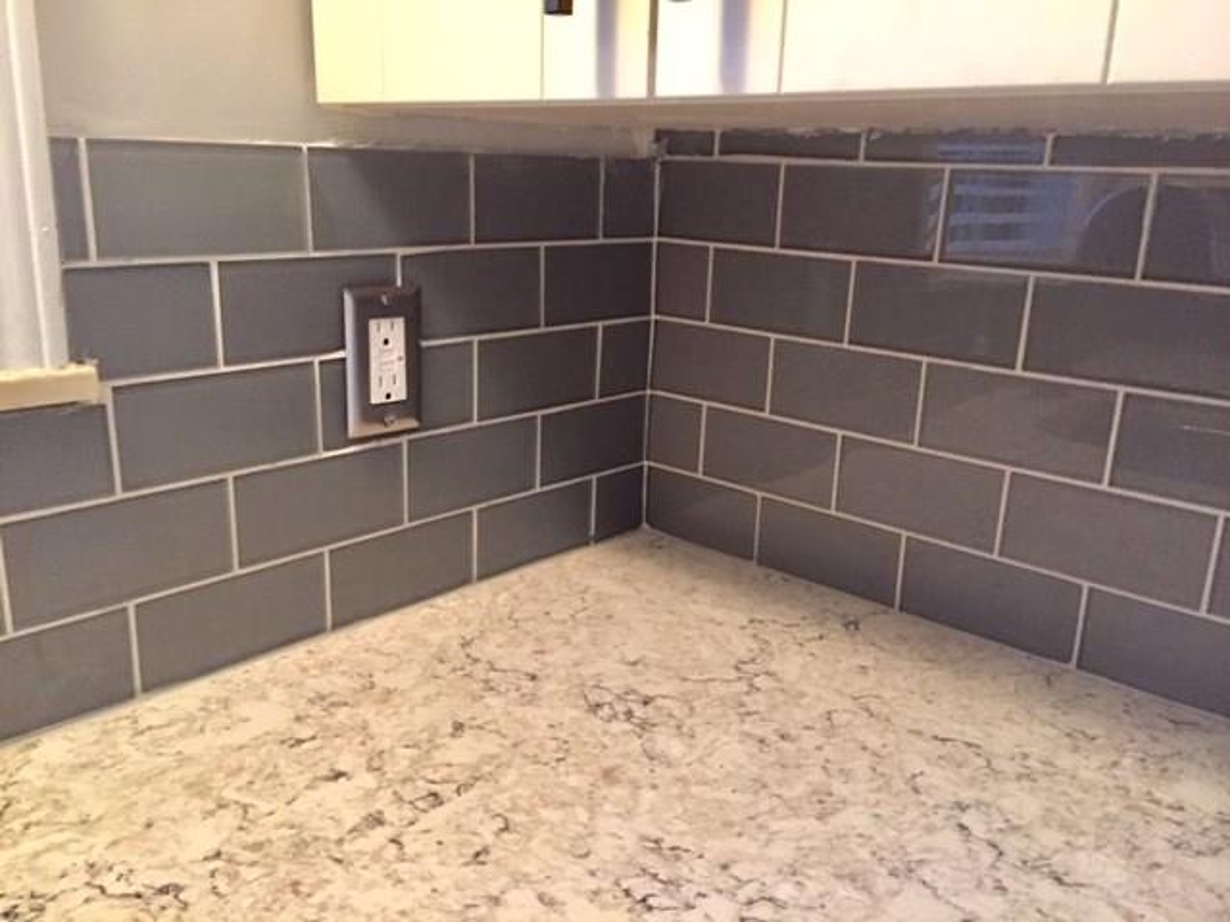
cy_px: 461
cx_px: 615
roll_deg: -3.3
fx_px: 1030
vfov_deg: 48.2
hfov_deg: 61.7
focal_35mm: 29
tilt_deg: -19.5
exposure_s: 1/30
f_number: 2.2
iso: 250
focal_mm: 4.15
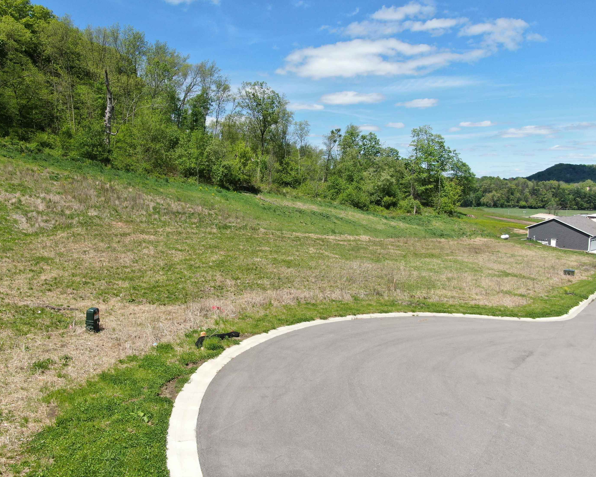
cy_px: 238
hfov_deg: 66.0
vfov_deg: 54.9
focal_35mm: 26
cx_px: 287
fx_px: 459
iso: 100
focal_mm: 4.39
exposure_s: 1/1000
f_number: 2.8
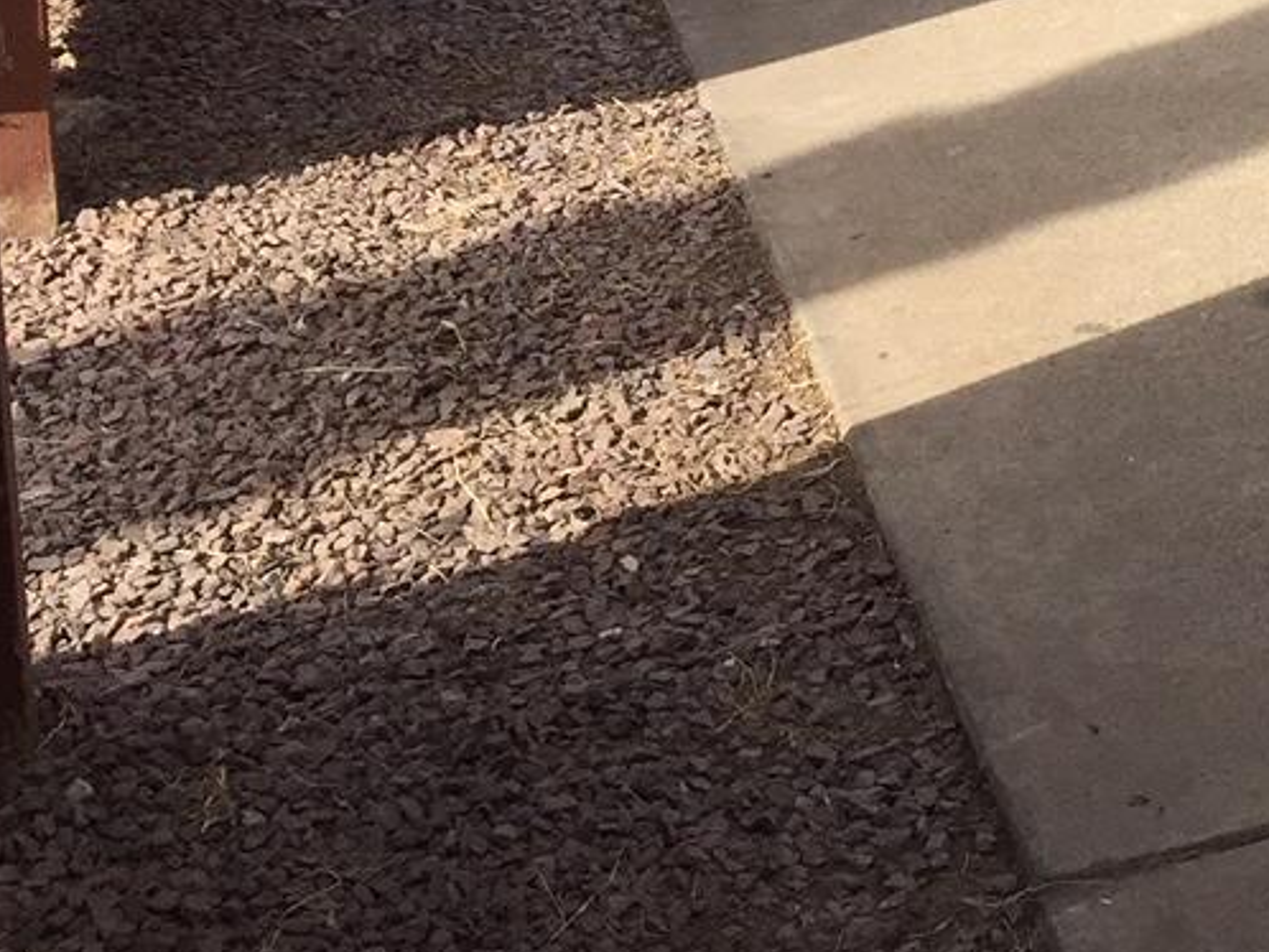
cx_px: 1812
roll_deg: -0.5
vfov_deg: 14.3
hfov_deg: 18.6
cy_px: -568
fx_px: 3484
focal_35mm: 95
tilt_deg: -8.9
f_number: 2.2
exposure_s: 1/2083
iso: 32
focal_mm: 4.15
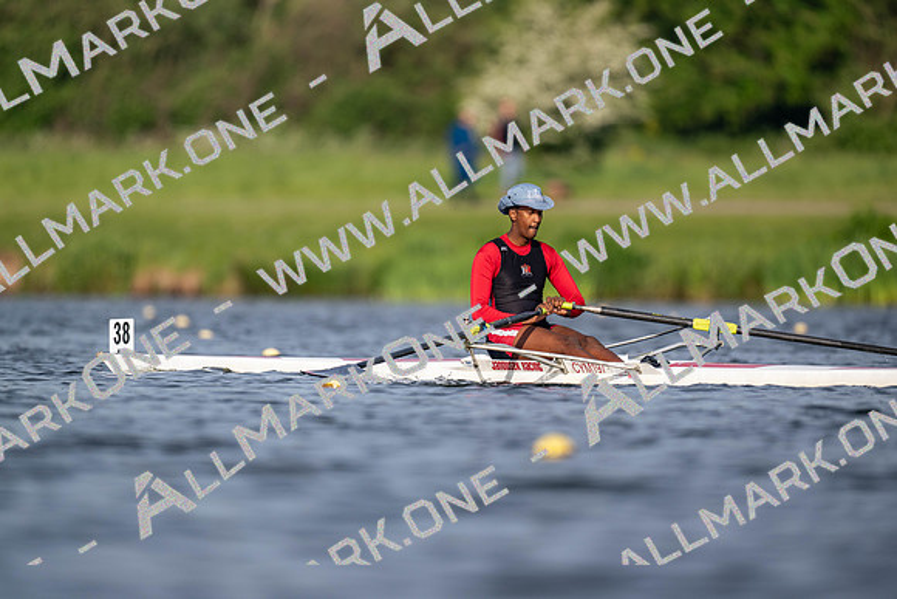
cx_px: 448
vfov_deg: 2.3
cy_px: 300
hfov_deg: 3.4
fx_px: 14953
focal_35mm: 600
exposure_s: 1/2500
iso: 220
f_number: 4
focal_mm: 600
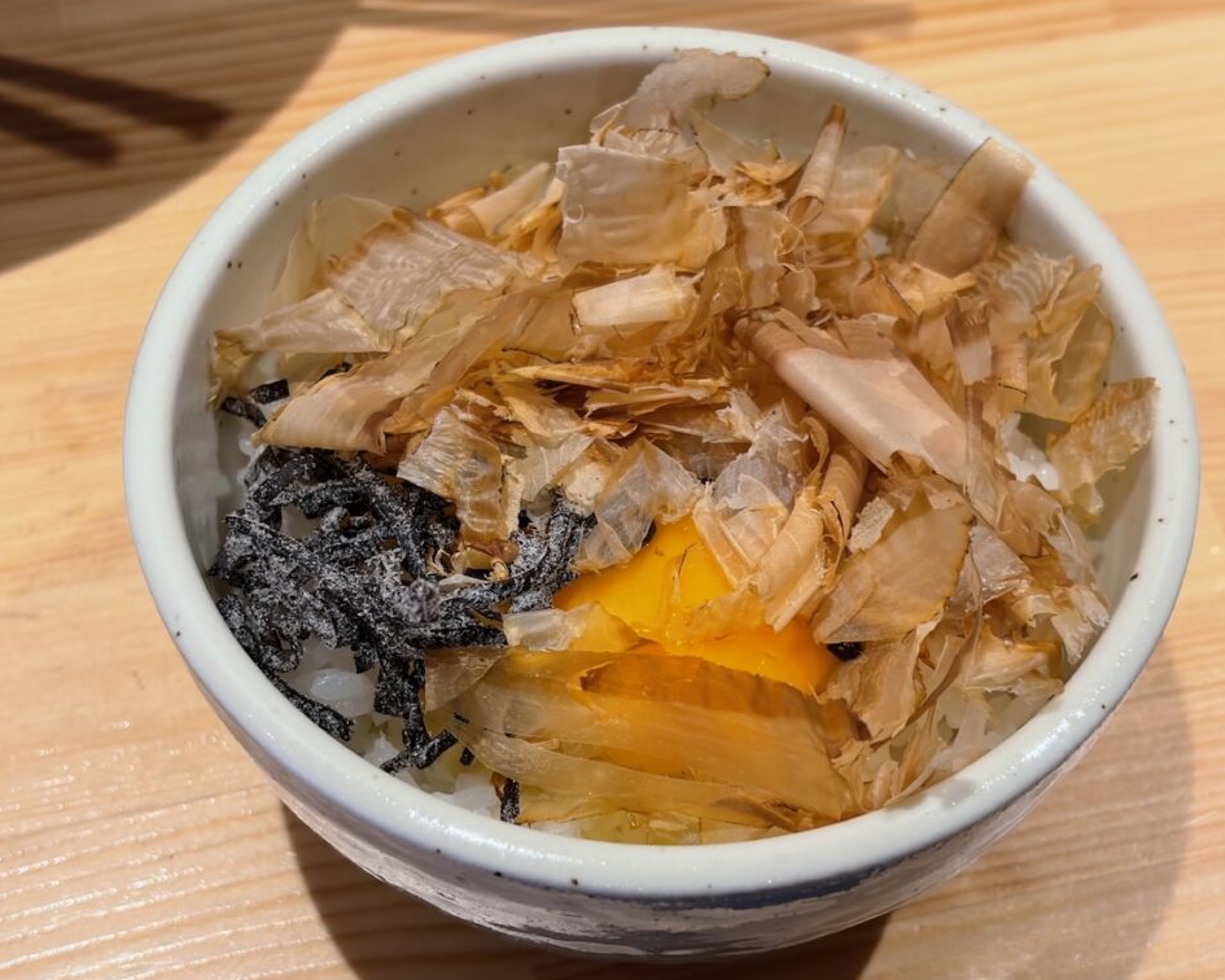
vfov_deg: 27.6
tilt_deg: -54.8
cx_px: 651
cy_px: 494
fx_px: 1994
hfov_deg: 34.1
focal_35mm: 55
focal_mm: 5.96
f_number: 1.6
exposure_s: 1/50
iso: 125
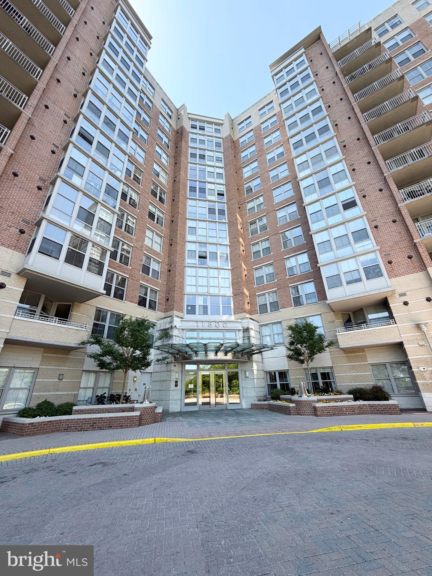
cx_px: 216
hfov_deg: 85.7
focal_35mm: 14
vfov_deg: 102.1
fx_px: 233
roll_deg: +1.9
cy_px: 288
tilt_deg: +23.6
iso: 64
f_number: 2.2
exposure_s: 1/416
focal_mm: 2.22
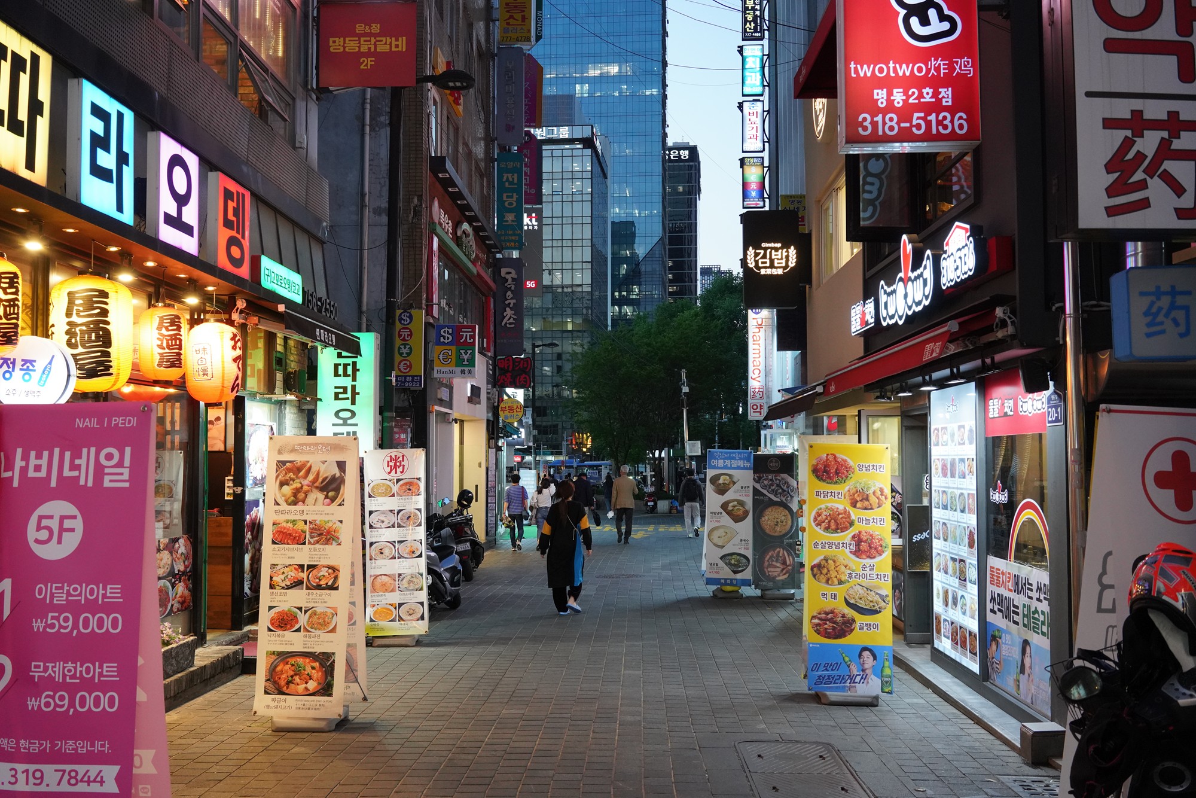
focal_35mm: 35
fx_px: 1163
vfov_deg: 37.9
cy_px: 399
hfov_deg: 54.4
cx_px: 598
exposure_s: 1/100
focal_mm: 35
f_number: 6.3
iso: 3200
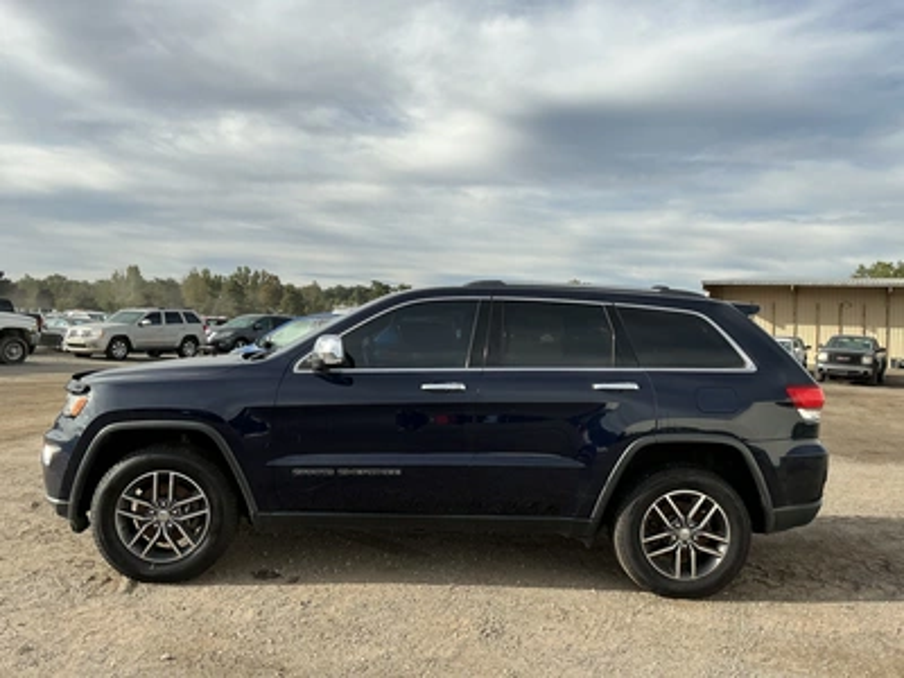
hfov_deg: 63.4
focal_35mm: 28
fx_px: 731
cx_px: 452
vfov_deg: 49.7
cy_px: 339
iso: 25
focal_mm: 3
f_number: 1.8
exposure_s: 1/1412
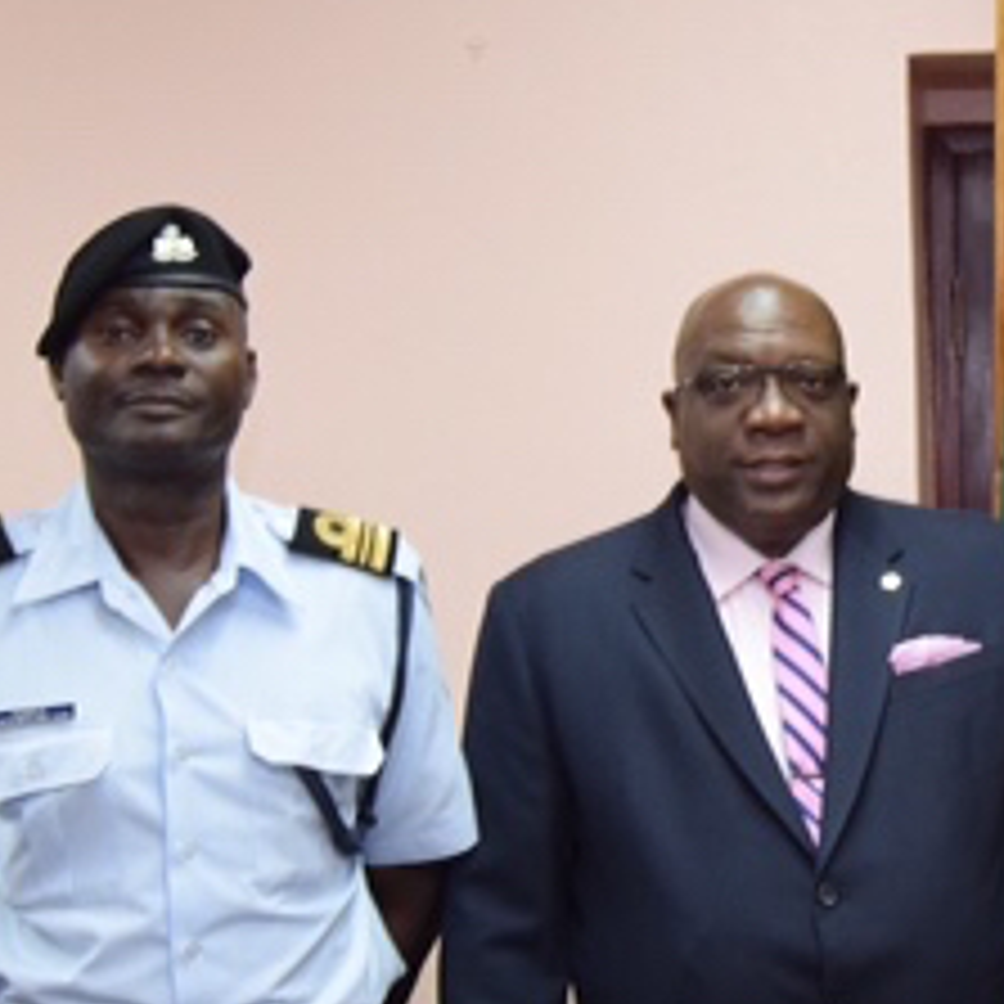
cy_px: 608
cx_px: 1175
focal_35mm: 95
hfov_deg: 17.5
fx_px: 3117
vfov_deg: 18.3
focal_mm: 26
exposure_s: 1/60
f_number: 5.6
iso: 1600
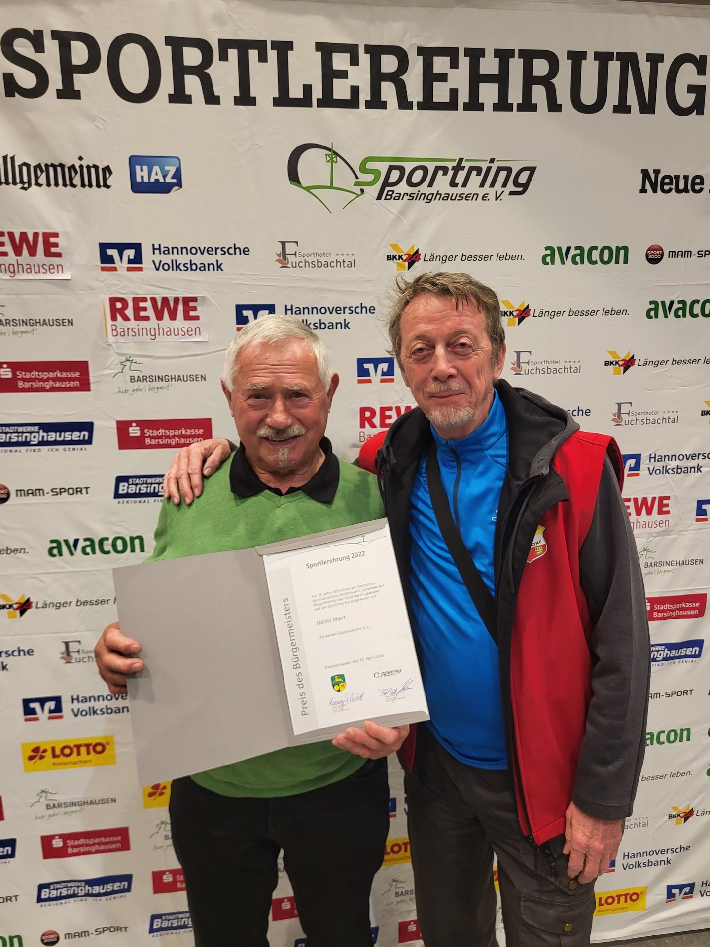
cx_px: 355
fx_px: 711
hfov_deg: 53.1
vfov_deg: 67.3
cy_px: 474
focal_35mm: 26
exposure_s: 1/50
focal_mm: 5.4
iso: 200
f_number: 1.8
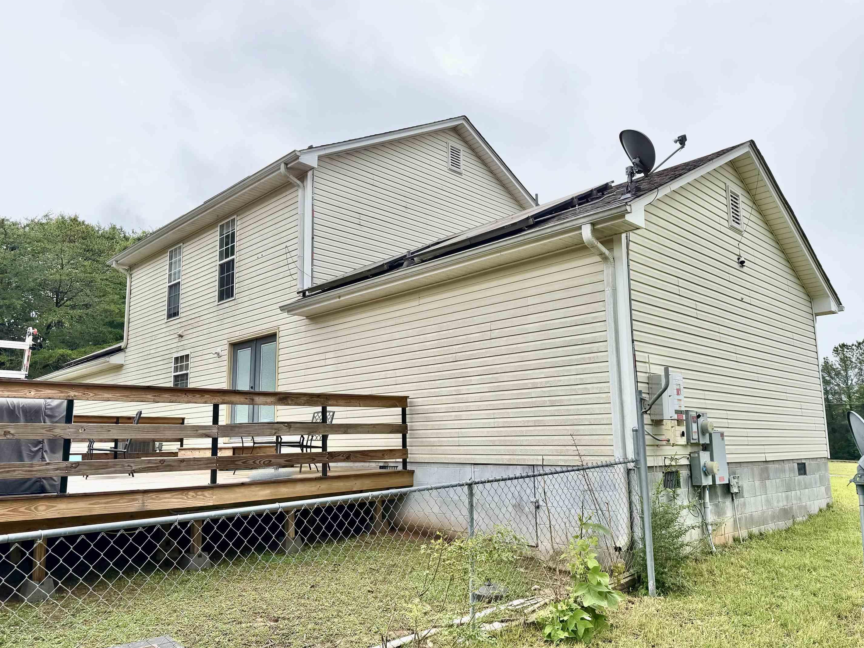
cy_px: 342
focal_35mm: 26
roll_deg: +0.7
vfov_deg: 53.0
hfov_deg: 67.3
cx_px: 409
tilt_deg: +9.6
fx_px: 649
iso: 100
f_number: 1.78
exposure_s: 1/4975
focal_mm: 6.76
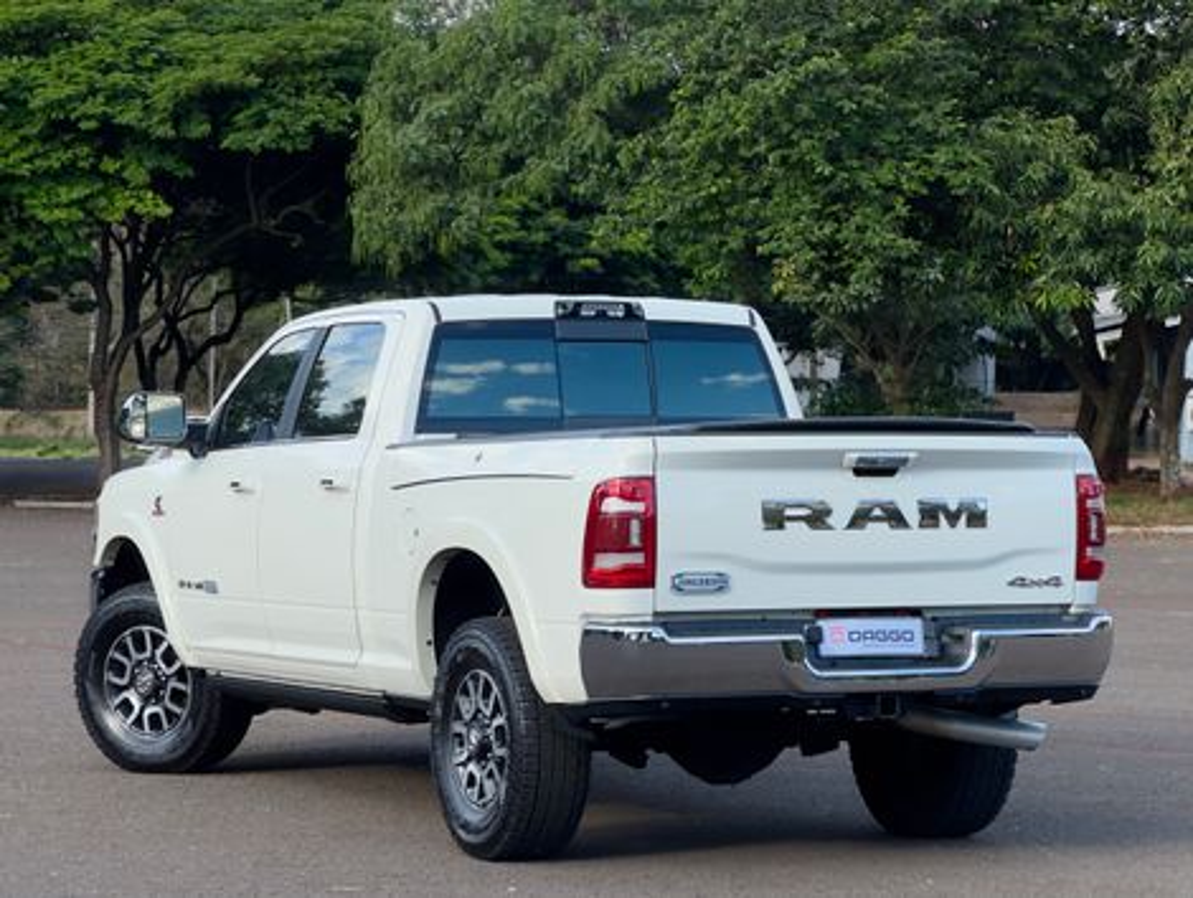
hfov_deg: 25.3
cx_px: 596
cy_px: 449
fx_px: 2658
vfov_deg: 19.2
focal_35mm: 77
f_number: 2.8
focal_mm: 9
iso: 25
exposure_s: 1/254
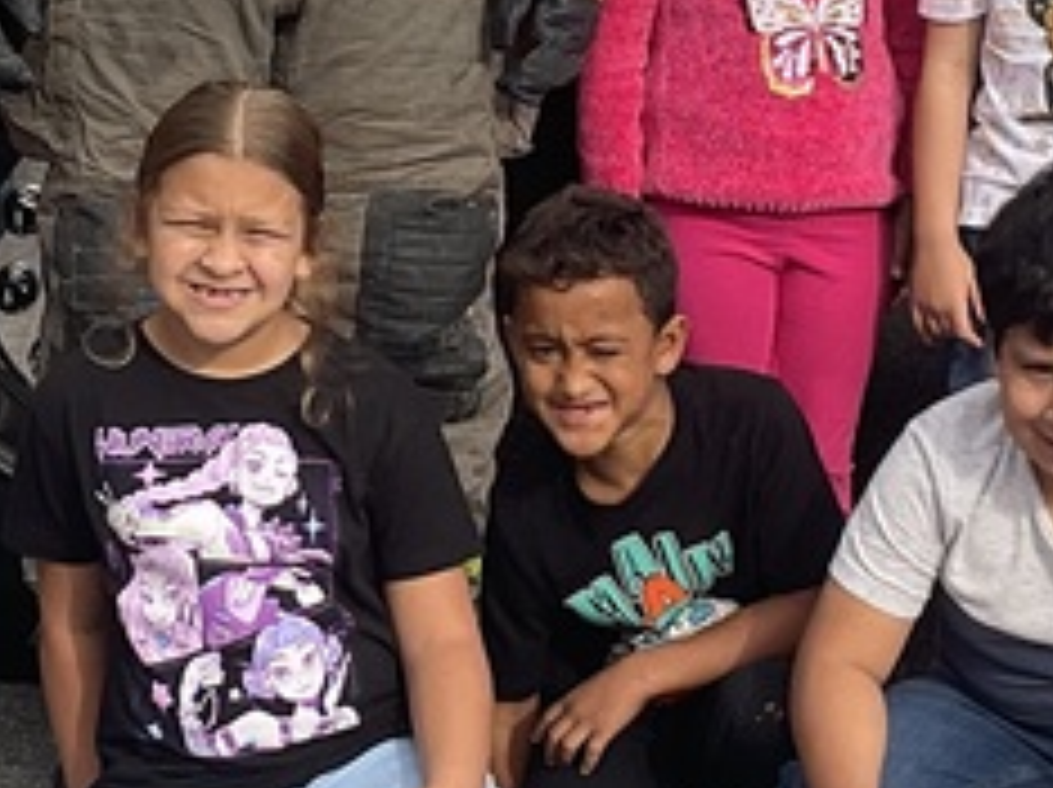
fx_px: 3859
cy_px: 275
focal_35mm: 127
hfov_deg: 15.5
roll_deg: -1.3
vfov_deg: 11.6
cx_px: 410
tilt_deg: -13.1
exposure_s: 1/898
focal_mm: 3
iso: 16
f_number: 1.8
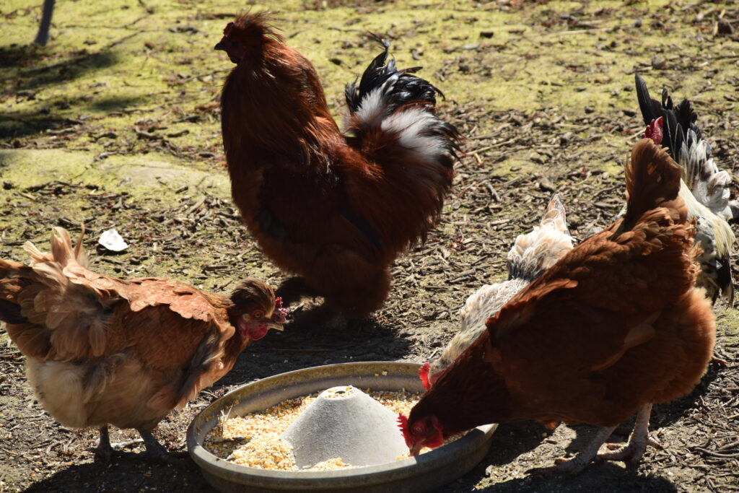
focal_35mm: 158
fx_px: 3233
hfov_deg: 13.0
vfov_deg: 8.7
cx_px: 370
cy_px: 246
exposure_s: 1/500
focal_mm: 105
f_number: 8
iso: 200
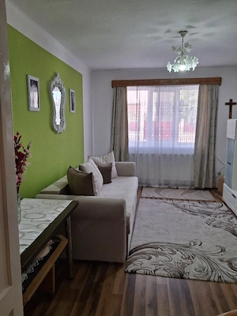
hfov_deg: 51.4
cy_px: 158
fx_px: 246
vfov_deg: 65.3
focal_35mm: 27
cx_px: 118
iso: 80
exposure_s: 1/120
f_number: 1.8
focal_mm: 4
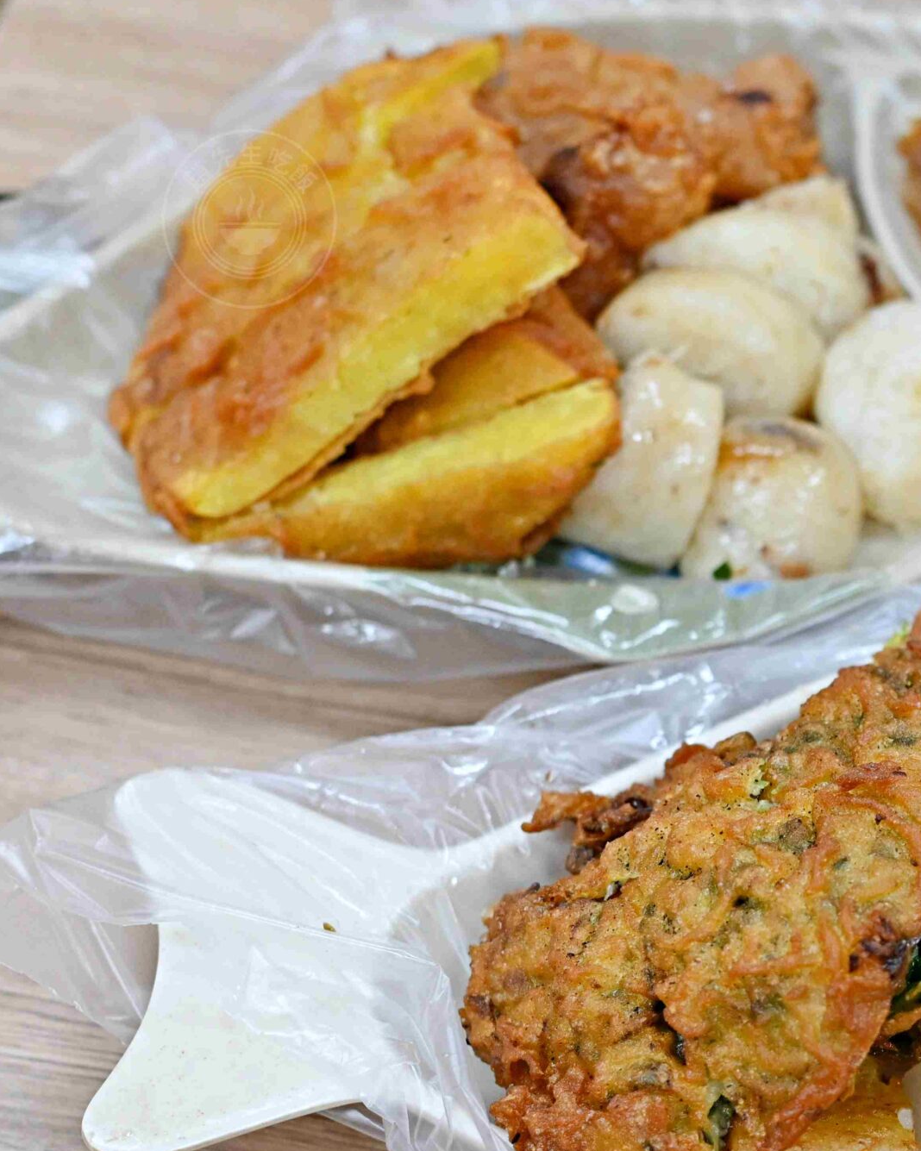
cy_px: 712
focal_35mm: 135
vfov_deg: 14.3
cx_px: 937
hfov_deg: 11.3
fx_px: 4600
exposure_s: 1/200
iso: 720
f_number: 3.2
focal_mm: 50
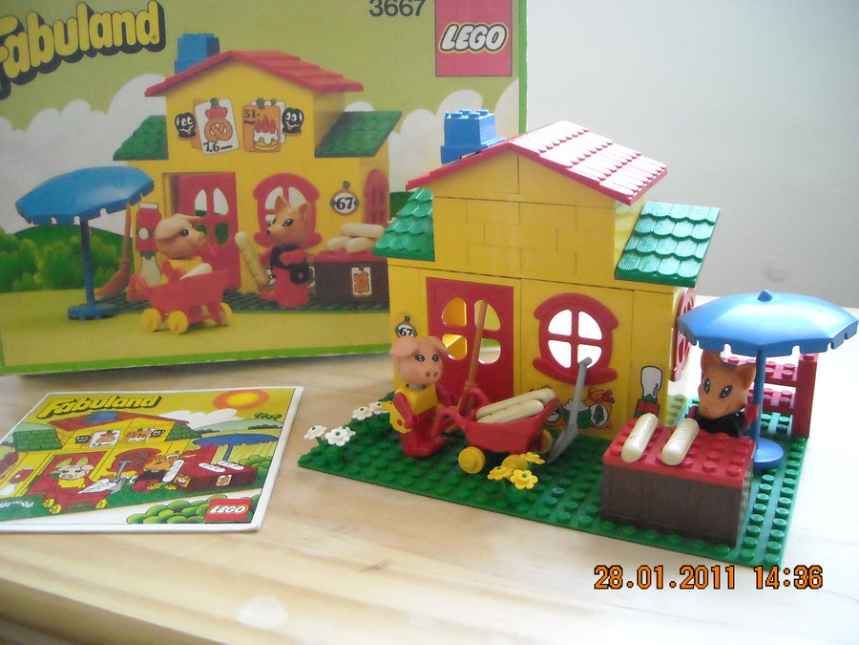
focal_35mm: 35
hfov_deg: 52.6
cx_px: 430
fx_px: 869
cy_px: 322
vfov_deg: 40.7
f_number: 2.8
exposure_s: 1/40
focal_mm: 5.7
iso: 800
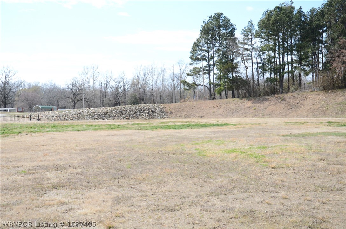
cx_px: 173
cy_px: 114
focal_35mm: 45
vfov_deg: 29.7
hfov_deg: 43.7
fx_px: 432
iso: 1600
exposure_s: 1/5000
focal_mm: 30
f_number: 6.3
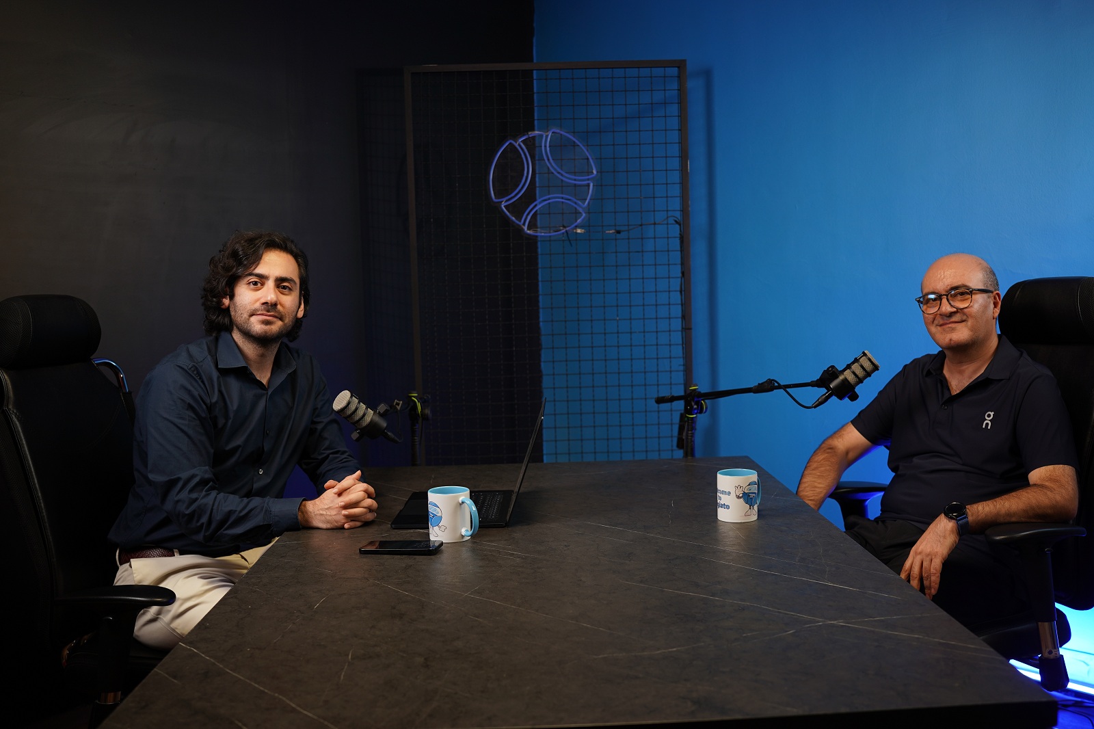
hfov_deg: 54.4
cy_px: 364
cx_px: 547
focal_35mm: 35
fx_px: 1063
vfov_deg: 37.8
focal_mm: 35
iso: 200
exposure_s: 1/50
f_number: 3.2
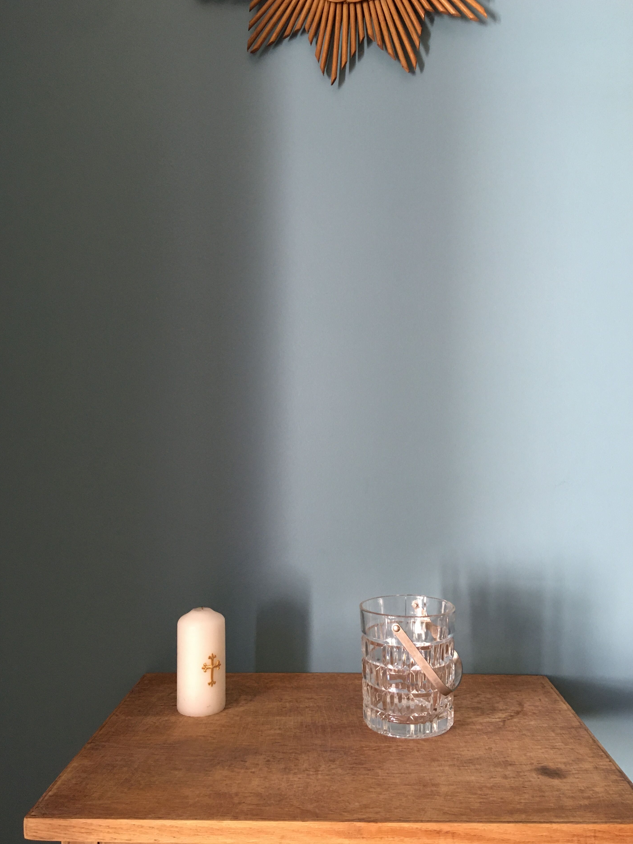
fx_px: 756
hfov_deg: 45.4
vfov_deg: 58.3
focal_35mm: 31
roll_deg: -1.1
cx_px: 330
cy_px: 431
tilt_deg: +0.1
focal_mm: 4.15
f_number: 2.2
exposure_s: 1/33
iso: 125
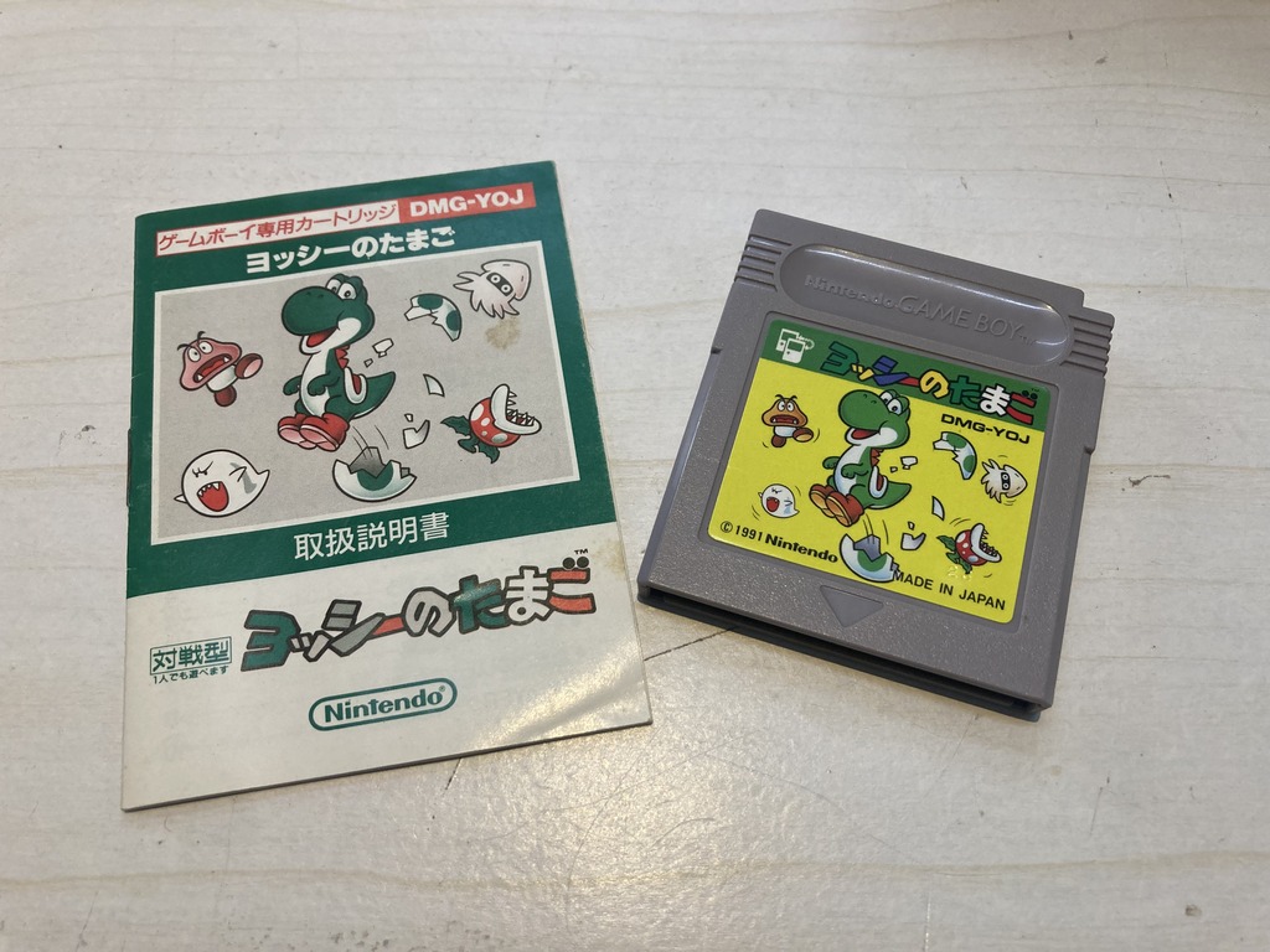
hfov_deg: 63.4
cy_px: 476
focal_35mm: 28
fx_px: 1027
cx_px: 635
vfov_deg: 49.7
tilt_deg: -65.9
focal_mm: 3.99
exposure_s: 1/120
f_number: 1.8
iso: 64
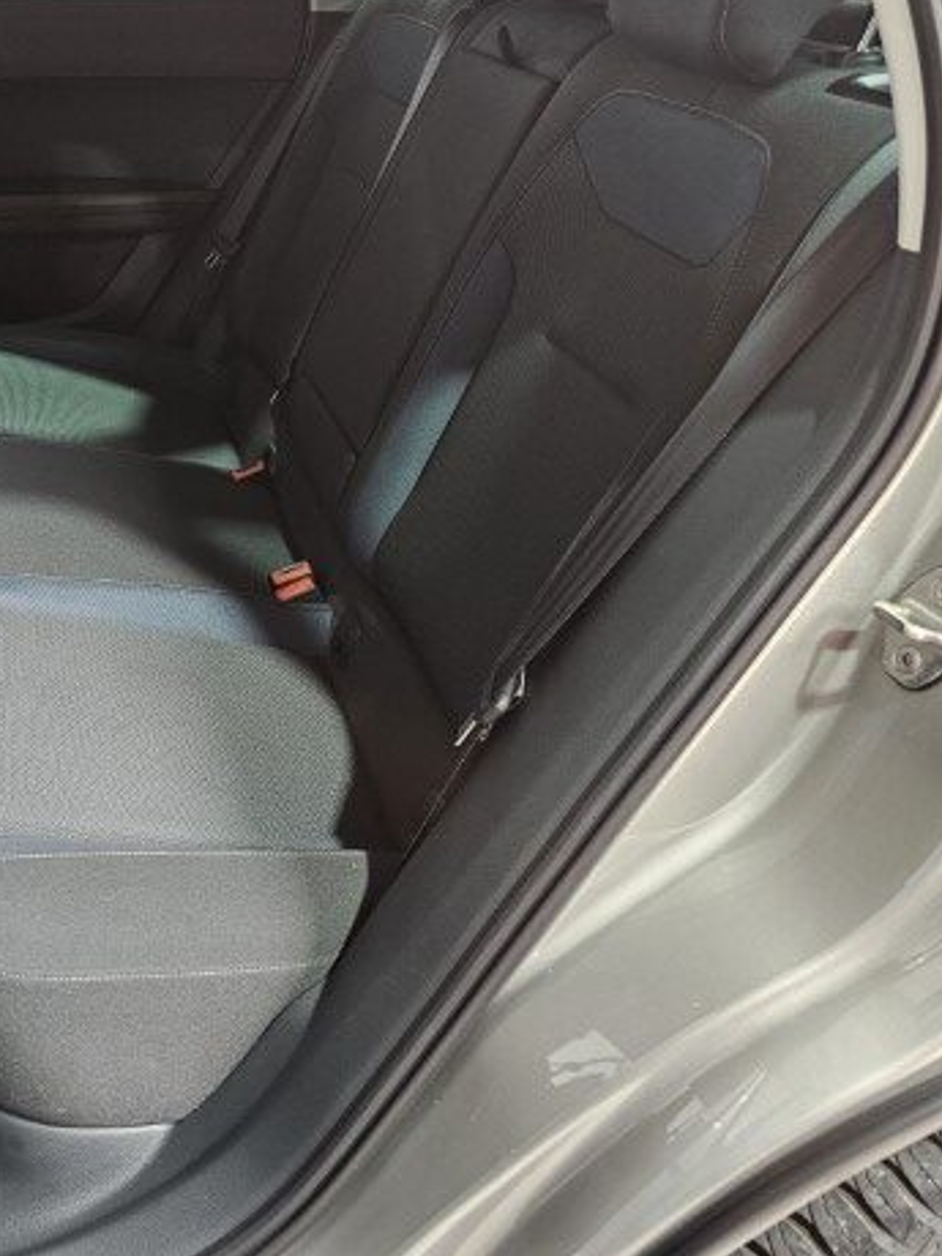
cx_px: 292
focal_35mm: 32
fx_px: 1161
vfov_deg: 56.1
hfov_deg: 43.4
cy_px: 470
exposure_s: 1/100
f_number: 1.7
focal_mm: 6.3
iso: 500
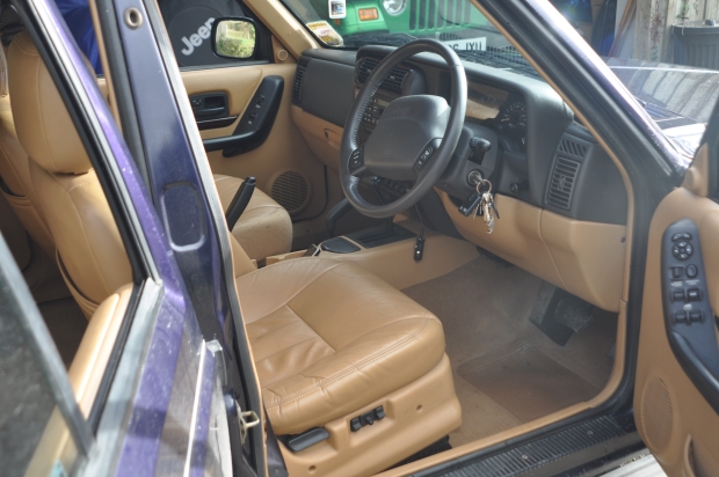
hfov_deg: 43.6
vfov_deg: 29.8
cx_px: 360
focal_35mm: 45
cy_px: 238
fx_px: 898
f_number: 5.6
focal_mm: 30
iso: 200
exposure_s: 1/125
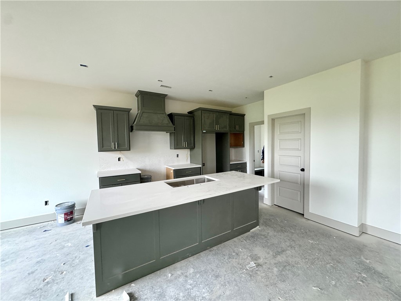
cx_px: 200
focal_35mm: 14
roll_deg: +0.3
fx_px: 162
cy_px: 150
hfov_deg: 102.1
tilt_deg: -3.3
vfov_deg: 85.7
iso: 320
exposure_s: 1/74
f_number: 2.2
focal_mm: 2.22
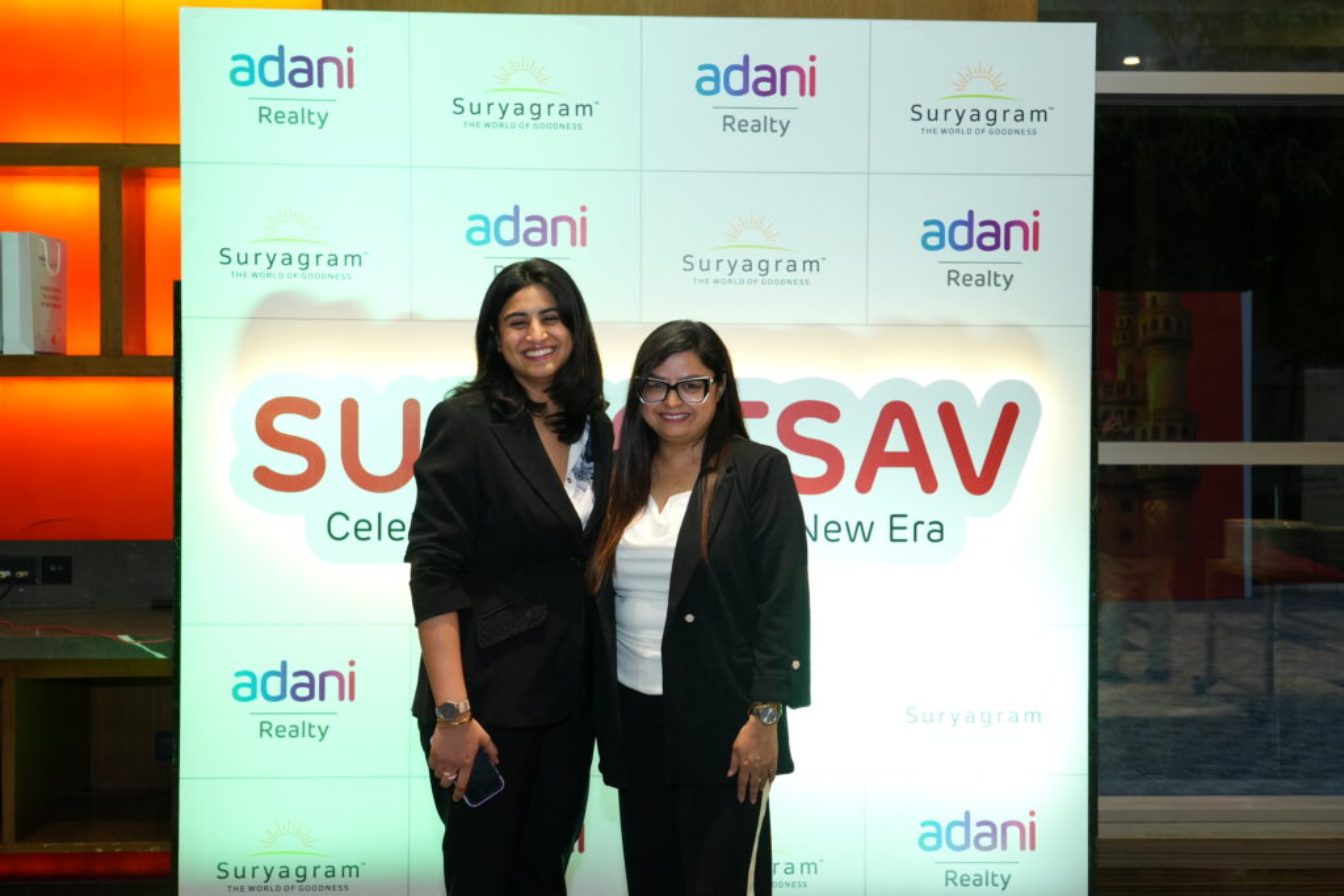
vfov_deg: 33.4
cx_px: 672
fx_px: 1493
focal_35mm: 40
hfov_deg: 48.5
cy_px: 448
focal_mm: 40
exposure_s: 1/100
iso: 2000
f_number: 5.6
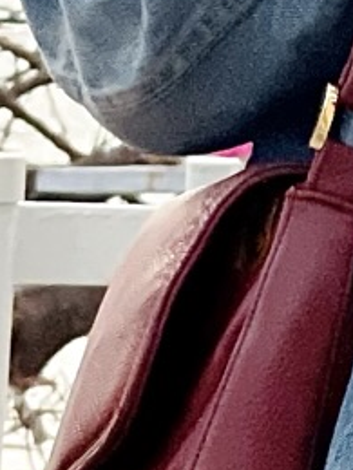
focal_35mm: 505
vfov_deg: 3.8
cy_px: -779
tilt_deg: +5.9
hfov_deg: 2.9
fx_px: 6866
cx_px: 865
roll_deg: -1.2
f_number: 2.2
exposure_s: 1/99
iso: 80
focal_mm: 7.5
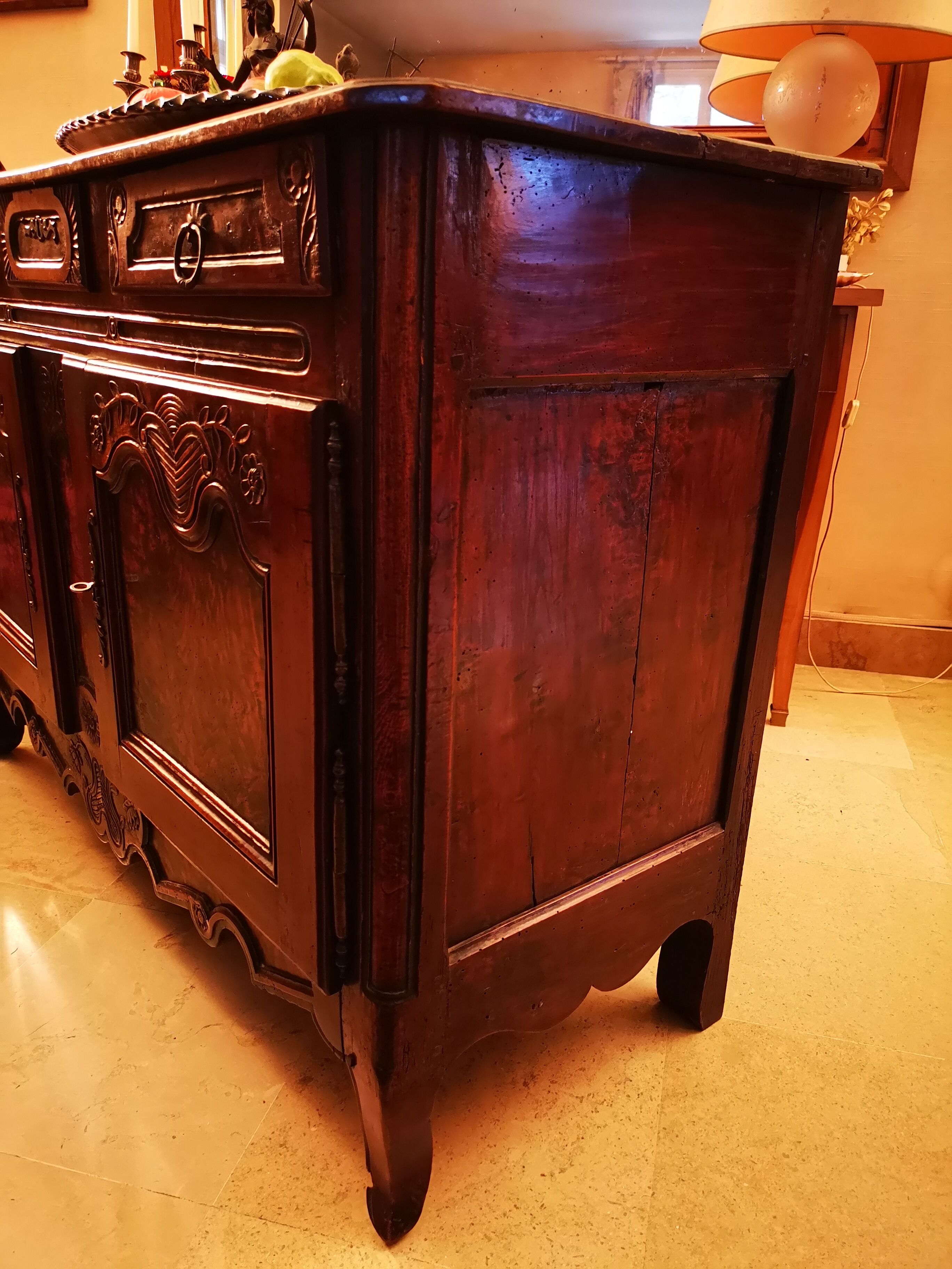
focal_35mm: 27
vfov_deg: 65.3
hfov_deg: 51.4
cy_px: 634
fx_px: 990
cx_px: 476
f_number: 1.8
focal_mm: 5.58
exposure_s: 1/17.1
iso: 800
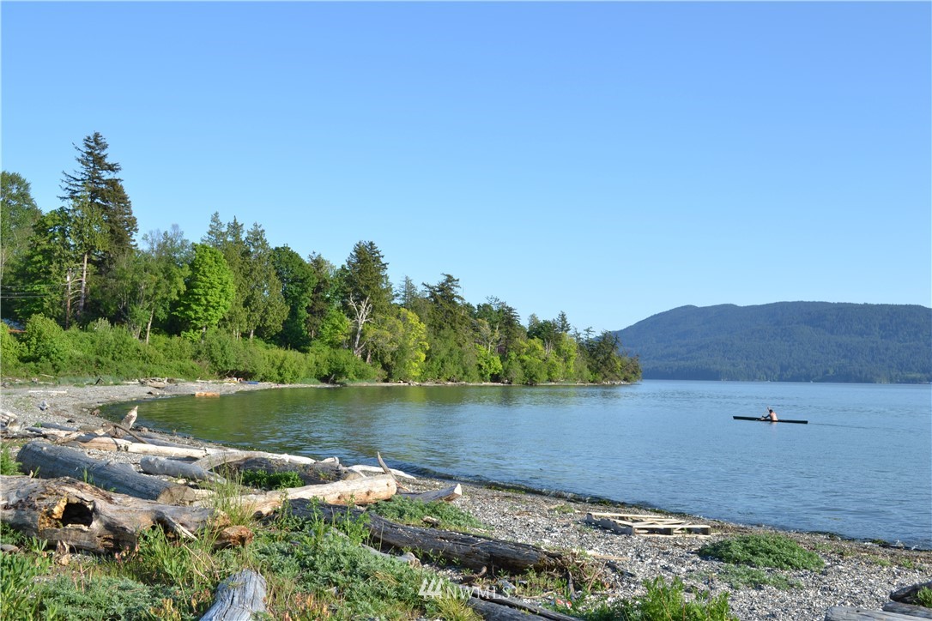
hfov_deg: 53.1
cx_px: 466
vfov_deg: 36.9
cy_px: 310
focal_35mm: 36
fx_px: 932
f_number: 9
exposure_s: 1/100
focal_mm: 24
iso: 100
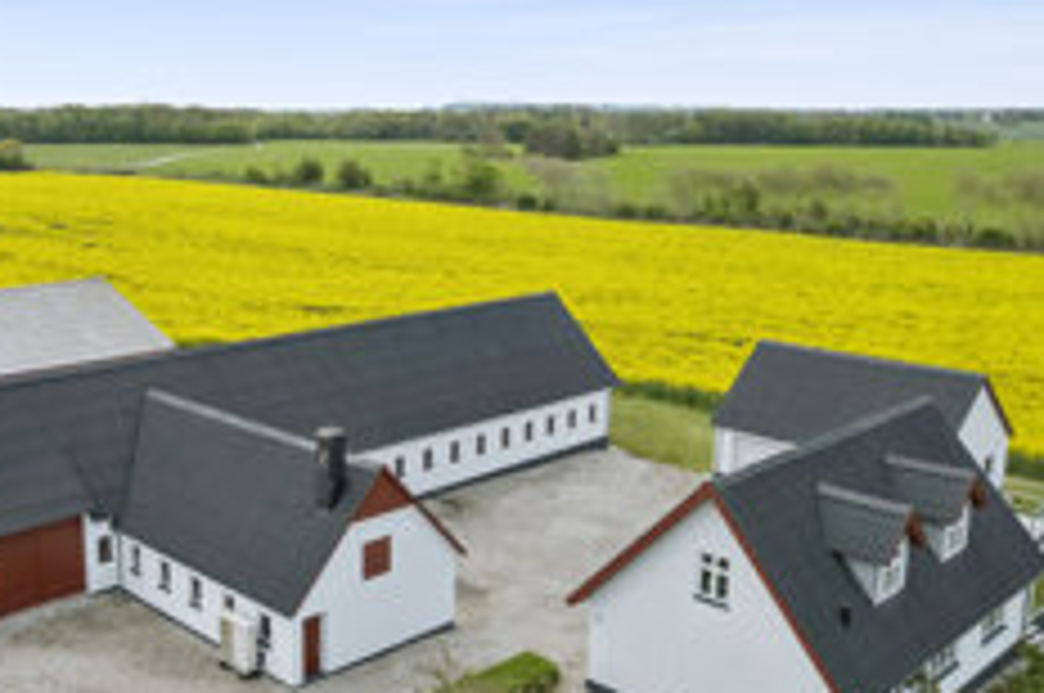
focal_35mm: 38
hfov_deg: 50.0
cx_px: 364
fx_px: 1100
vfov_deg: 35.0
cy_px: 342
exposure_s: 1/2000
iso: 100
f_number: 2.8
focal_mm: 8.4
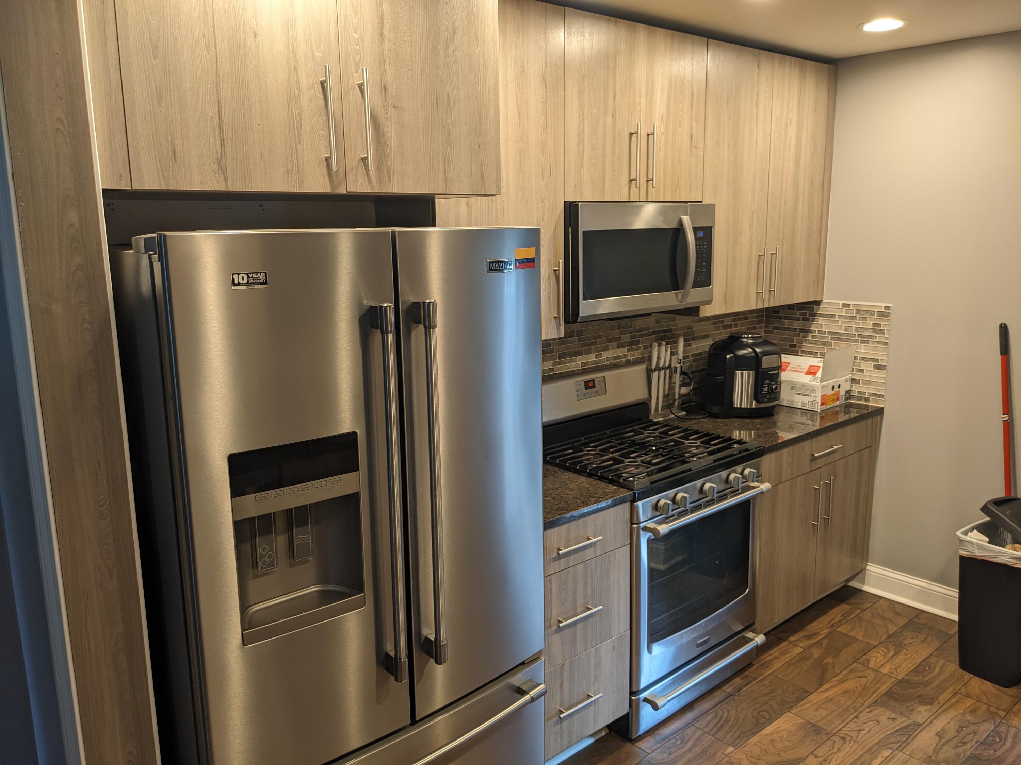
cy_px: 382
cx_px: 510
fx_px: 796
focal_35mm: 27
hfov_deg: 65.3
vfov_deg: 51.4
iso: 58
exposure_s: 1/24
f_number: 1.73
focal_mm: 4.38
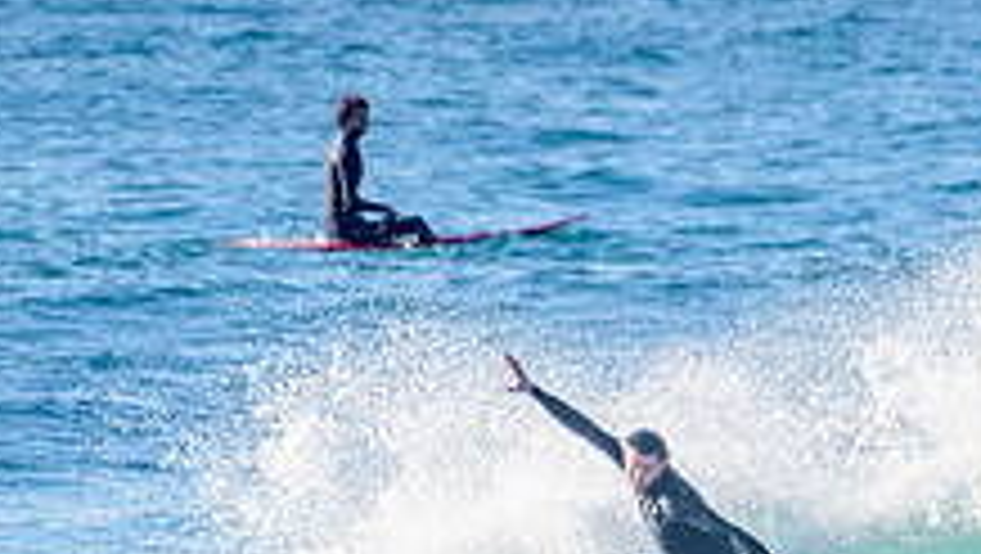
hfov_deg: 1.3
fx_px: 44409
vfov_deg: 0.7
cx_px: 1132
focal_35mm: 1706
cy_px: 520
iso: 250
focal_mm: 500
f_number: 5.6
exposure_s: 1/2000
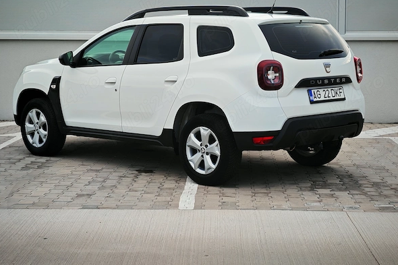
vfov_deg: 18.7
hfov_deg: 27.7
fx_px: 807
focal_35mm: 73
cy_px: 115
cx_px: 198
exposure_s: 1/100
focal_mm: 8.67
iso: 80
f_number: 2.4
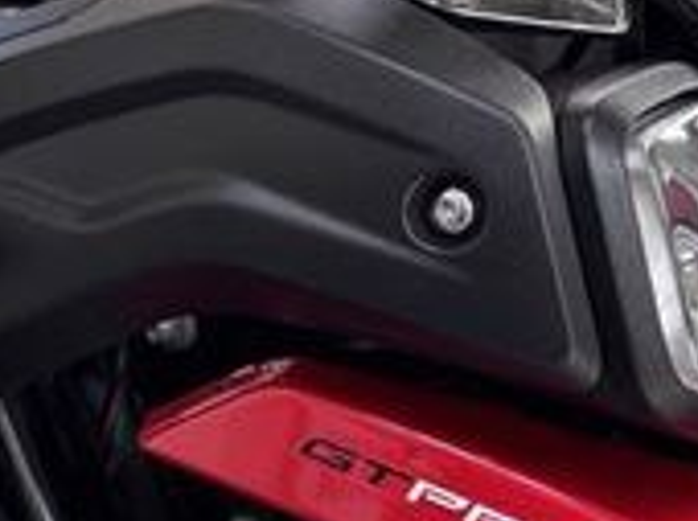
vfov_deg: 14.8
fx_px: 1973
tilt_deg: -13.6
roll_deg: +1.5
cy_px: 496
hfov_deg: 19.9
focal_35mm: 98
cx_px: 152
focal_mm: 5.96
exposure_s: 1/50
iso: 100
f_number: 1.6
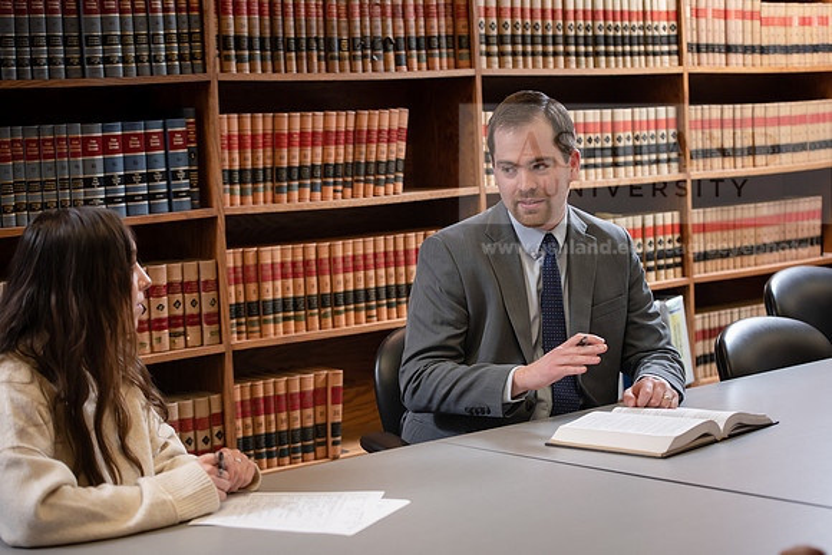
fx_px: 1618
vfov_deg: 19.5
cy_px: 278
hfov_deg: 28.8
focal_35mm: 70
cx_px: 416
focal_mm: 70
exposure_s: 1/160
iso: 800
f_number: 4
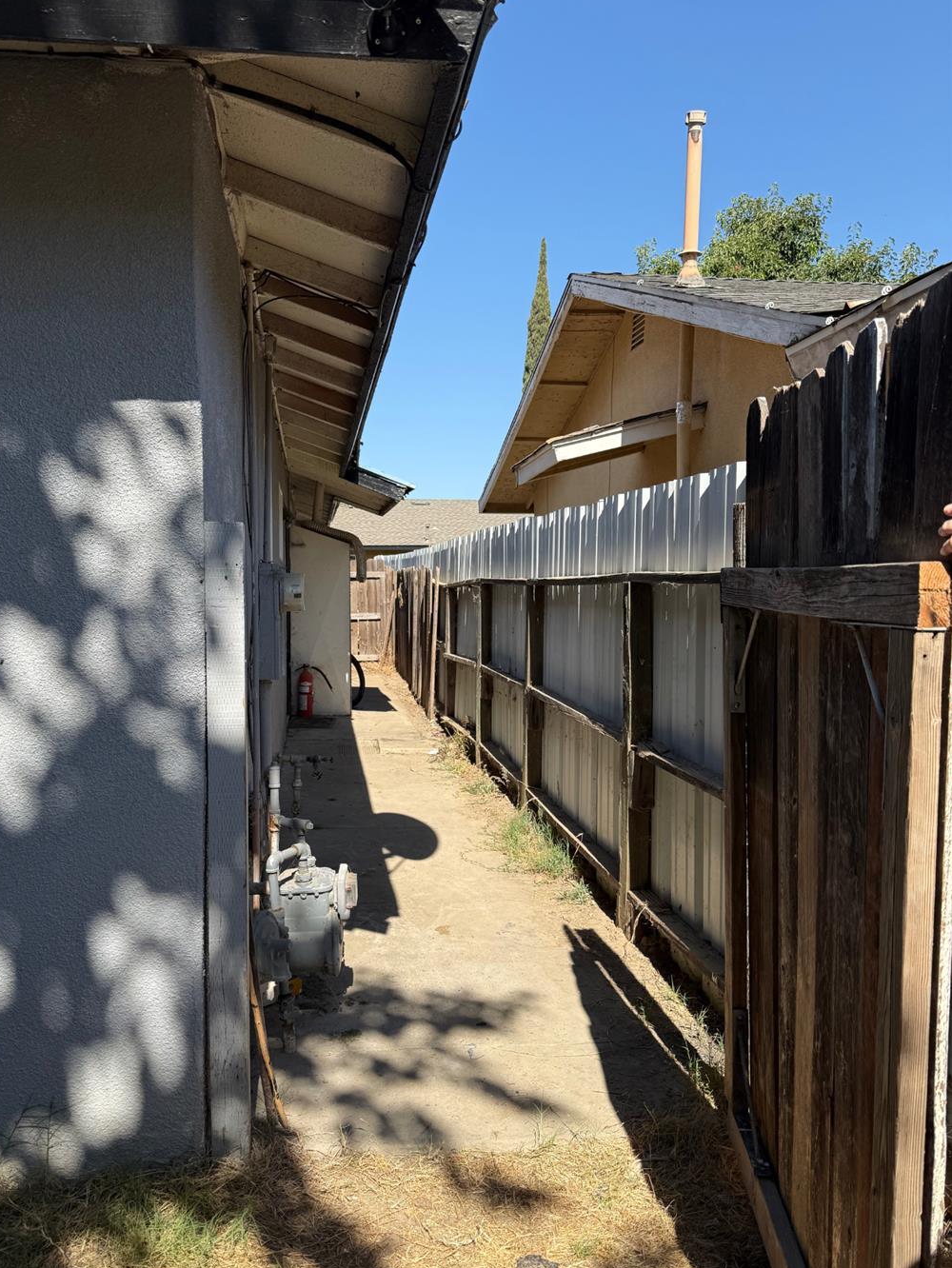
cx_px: 417
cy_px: 630
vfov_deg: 65.3
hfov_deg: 51.3
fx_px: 989
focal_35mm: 27
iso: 80
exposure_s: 1/2801
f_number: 1.78
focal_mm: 6.76
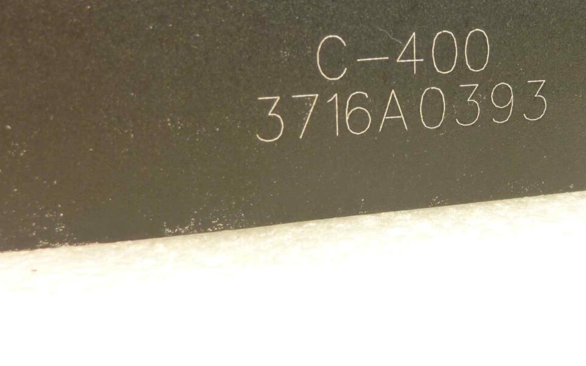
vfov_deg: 30.8
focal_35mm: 41
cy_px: 102
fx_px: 655
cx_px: 387
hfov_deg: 47.5
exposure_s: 1/13
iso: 80
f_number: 3.3
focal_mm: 4.1
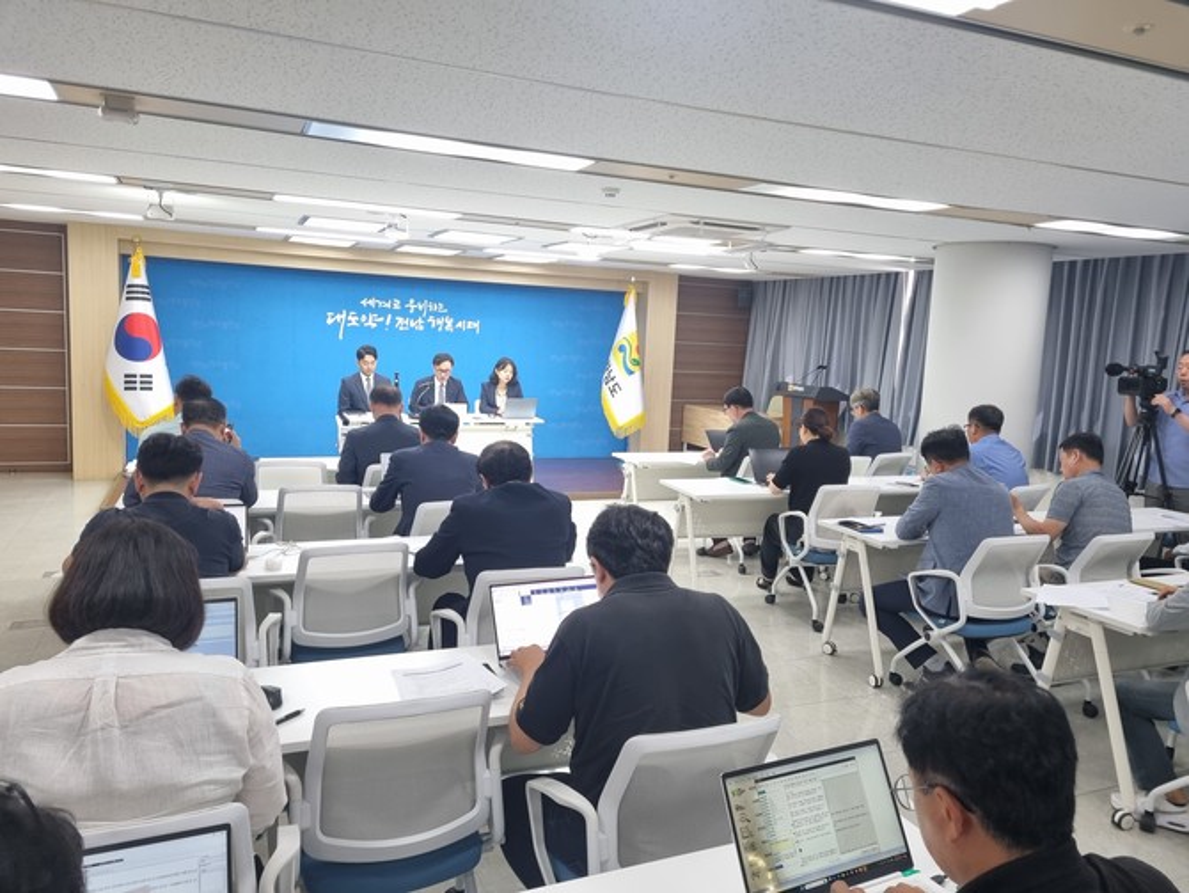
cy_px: 446
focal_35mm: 26
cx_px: 594
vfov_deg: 53.1
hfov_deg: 67.3
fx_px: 893
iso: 200
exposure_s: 1/120
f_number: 1.8
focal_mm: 5.4
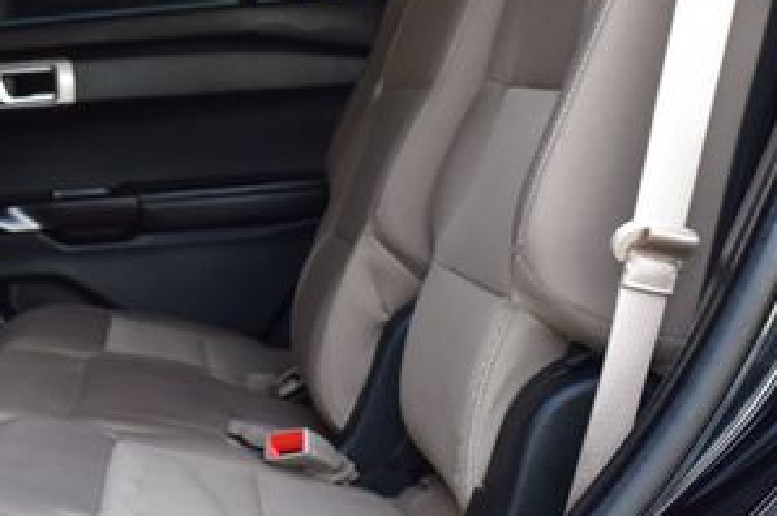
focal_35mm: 74
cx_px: 196
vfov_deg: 18.4
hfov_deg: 27.0
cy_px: 229
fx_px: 1597
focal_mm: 23
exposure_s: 1/20
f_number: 6.3
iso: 400
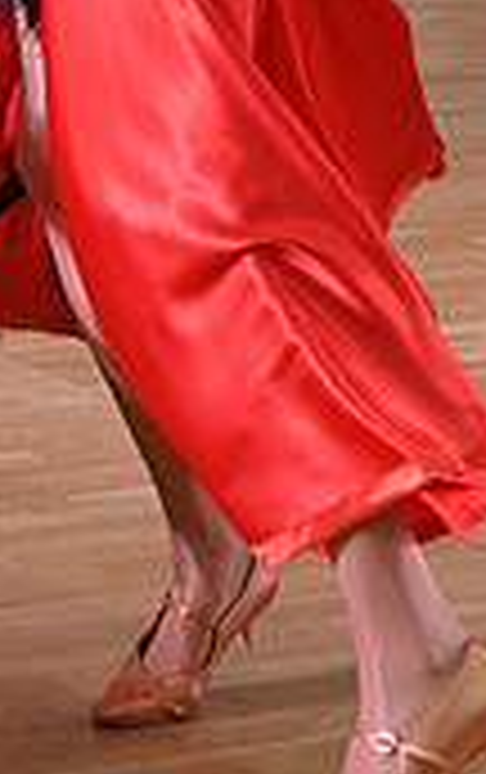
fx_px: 4203
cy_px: -292
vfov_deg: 10.3
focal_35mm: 199
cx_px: 470
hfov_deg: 6.6
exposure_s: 1/400
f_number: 5
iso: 2500
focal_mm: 58
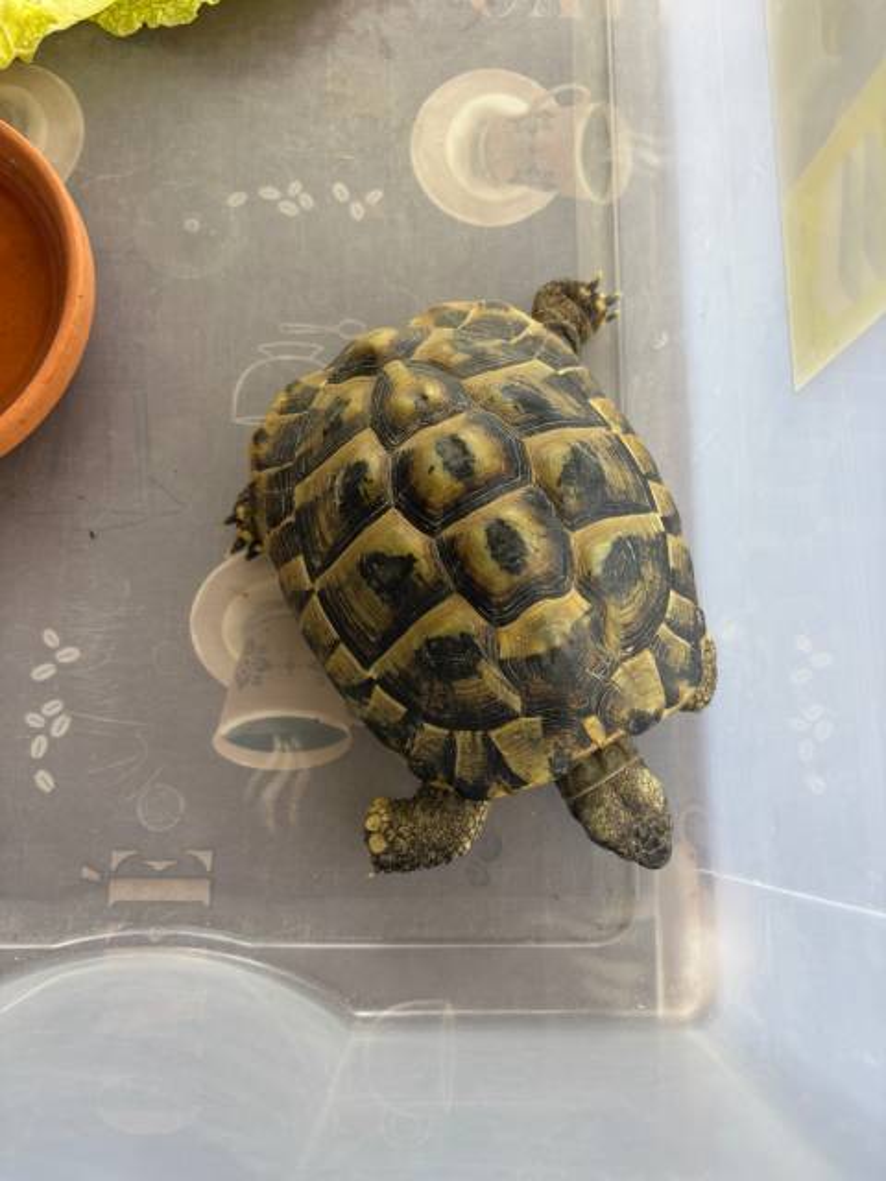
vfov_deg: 67.3
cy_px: 590
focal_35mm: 26
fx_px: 887
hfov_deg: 53.1
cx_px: 443
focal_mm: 5.96
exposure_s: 1/267
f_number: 1.6
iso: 50
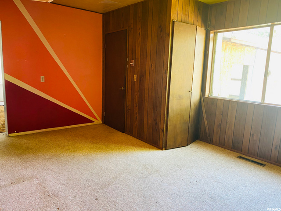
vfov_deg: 53.1
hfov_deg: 67.3
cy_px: 106
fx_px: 211
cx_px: 140
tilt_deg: -8.9
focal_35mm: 26
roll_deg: -2.2
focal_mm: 4.25
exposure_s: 1/60
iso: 160
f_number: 1.8
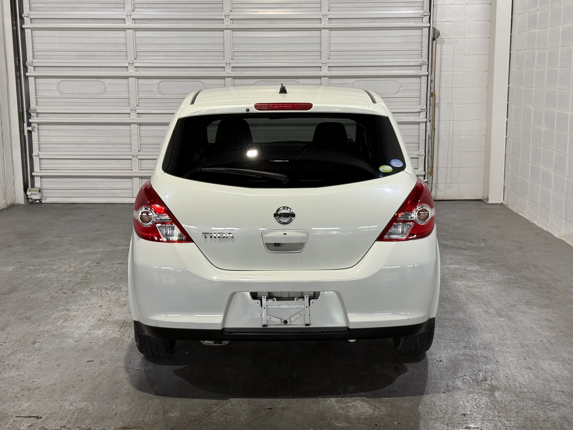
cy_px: 215
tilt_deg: -9.3
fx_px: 795
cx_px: 286
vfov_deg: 30.3
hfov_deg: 39.7
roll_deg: +0.5
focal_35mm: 48
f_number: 1.78
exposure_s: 1/60
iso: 64
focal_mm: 6.76
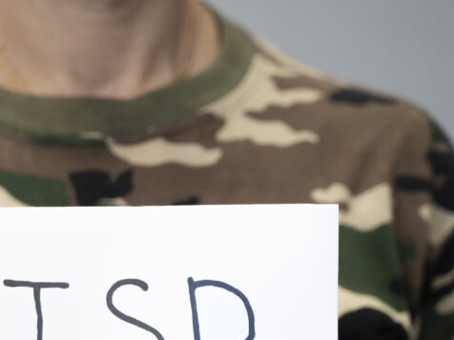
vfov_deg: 9.9
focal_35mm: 149
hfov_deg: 13.2
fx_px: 1954
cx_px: 84
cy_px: 304
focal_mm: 72
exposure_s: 1/160
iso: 1000
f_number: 3.2
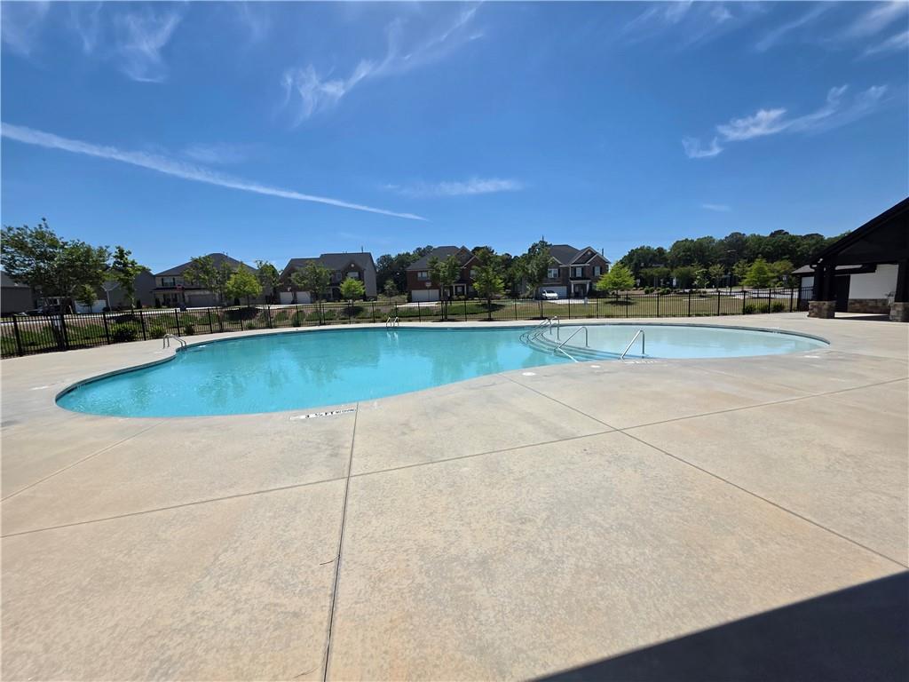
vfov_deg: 89.9
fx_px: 341
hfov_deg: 106.2
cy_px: 341
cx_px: 454
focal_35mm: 13
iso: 40
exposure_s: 1/4217
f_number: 1.9
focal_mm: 2.2
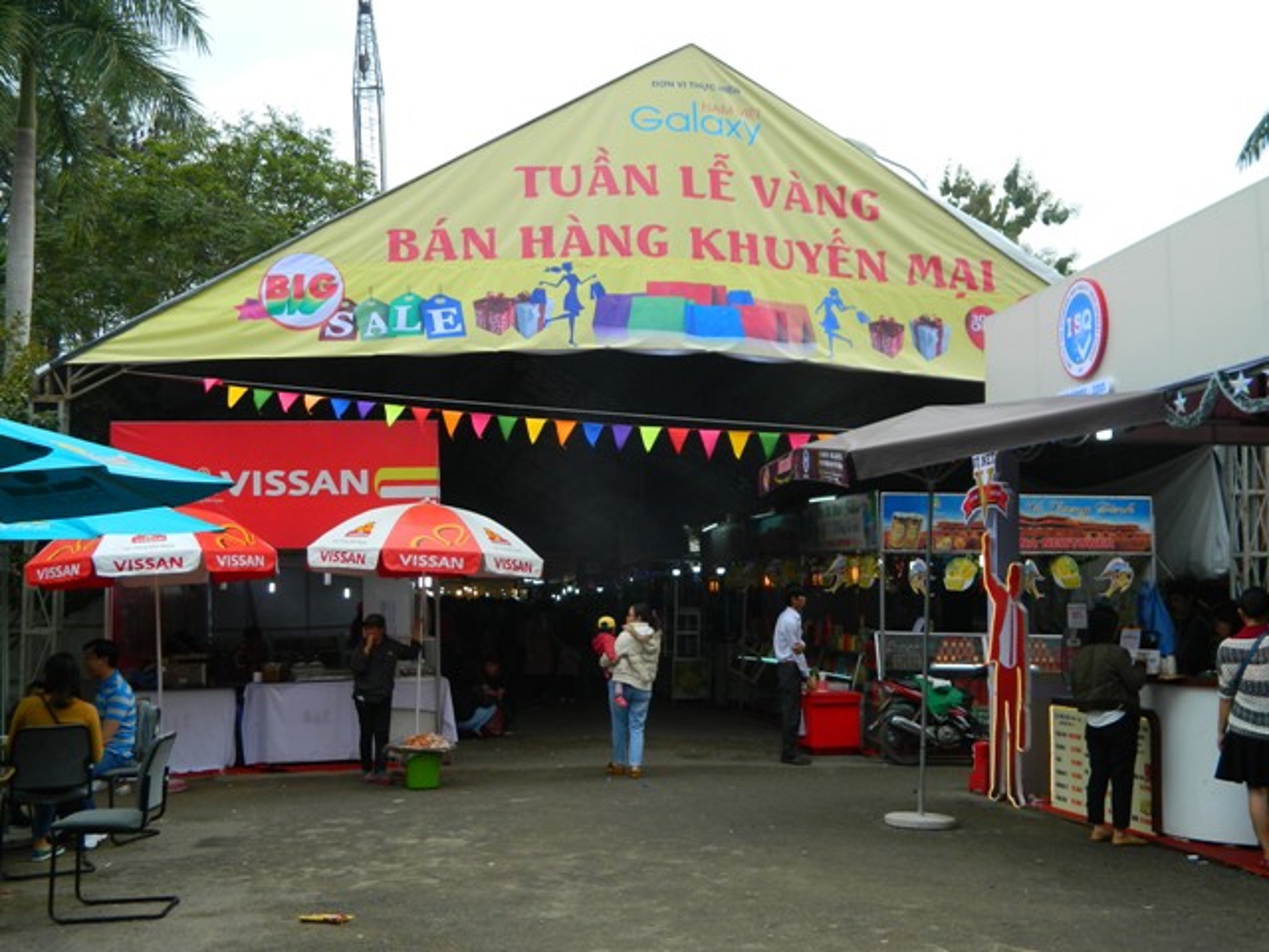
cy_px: 476
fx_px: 1503
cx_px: 634
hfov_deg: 45.8
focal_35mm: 41
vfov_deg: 35.1
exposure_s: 1/320
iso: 80
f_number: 3.5
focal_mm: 7.3
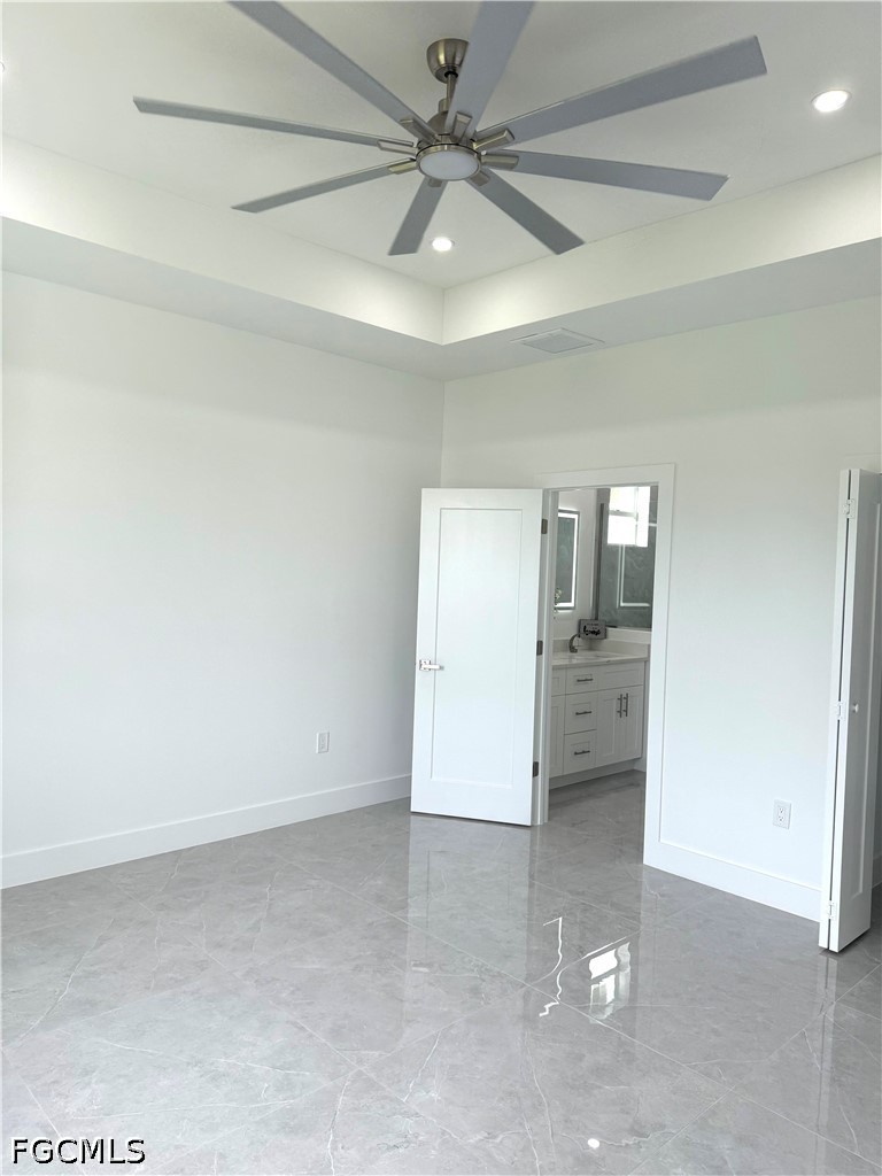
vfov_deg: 71.6
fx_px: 815
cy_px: 588
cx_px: 441
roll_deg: -1.7
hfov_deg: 56.8
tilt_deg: -1.6
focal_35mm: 24
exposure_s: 1/484
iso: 100
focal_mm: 6.76
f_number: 1.78
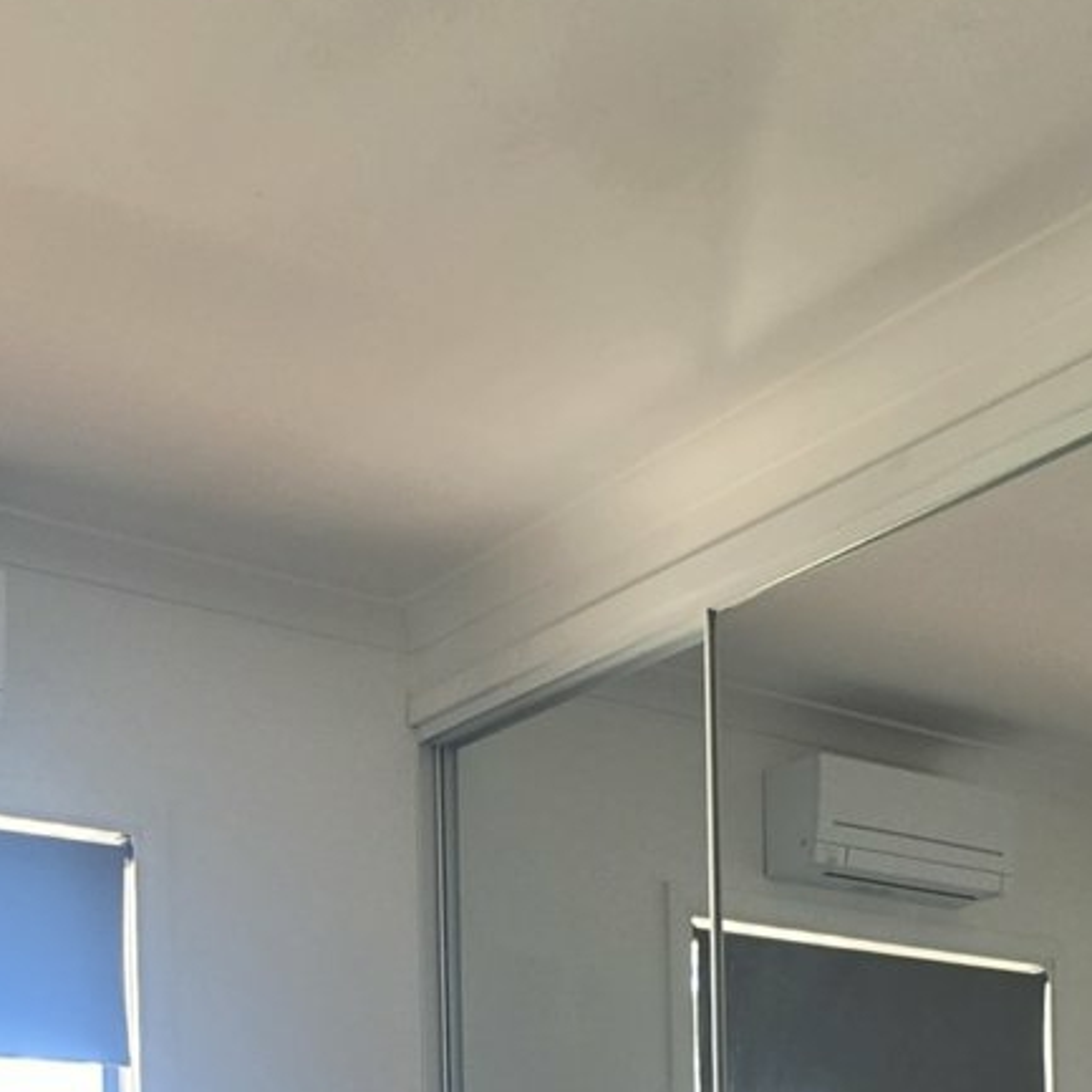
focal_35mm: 51
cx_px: 514
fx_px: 1820
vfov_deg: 28.2
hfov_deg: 33.4
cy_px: 1374
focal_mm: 2.2
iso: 80
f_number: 1.9
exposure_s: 1/120
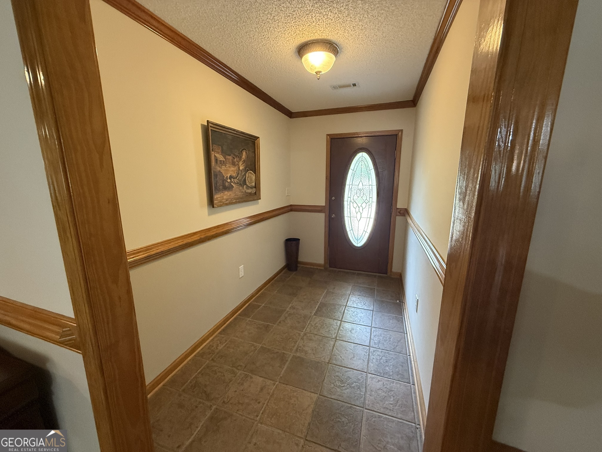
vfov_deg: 85.7
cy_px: 226
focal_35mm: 14
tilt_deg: -11.0
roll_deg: -0.3
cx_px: 301
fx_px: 243
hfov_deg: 102.1
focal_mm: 2.22
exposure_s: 1/60
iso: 500
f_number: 2.2
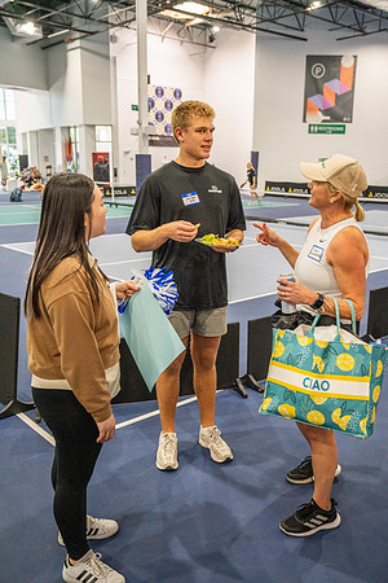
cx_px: 194
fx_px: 550
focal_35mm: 34
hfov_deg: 38.9
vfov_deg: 55.8
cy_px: 292
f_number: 4
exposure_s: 1/640
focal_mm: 34
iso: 6400
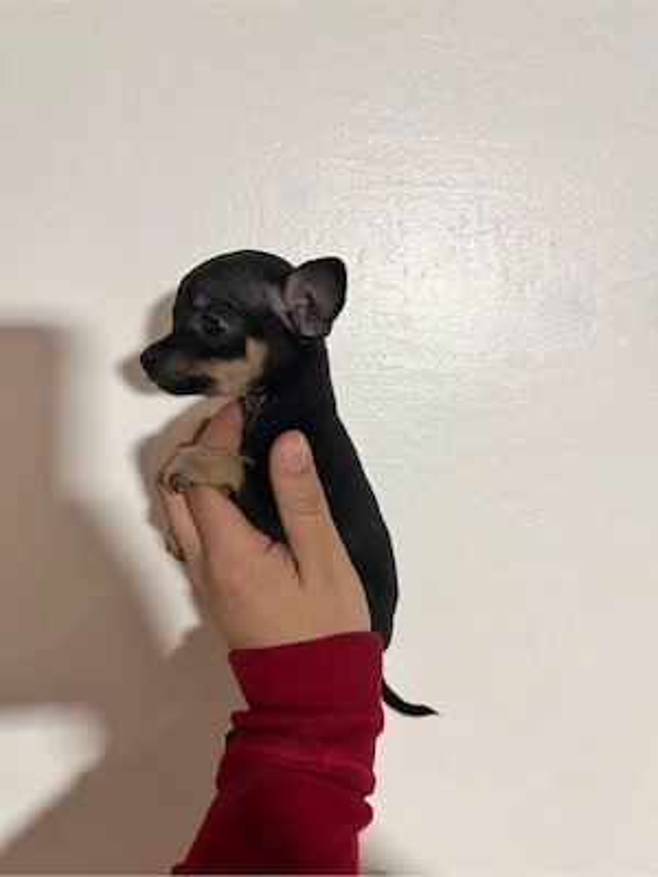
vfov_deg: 67.3
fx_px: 659
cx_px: 329
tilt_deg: -8.8
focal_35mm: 26
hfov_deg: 53.1
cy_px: 438
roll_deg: -3.1
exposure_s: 1/50
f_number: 1.5
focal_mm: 5.7
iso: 80
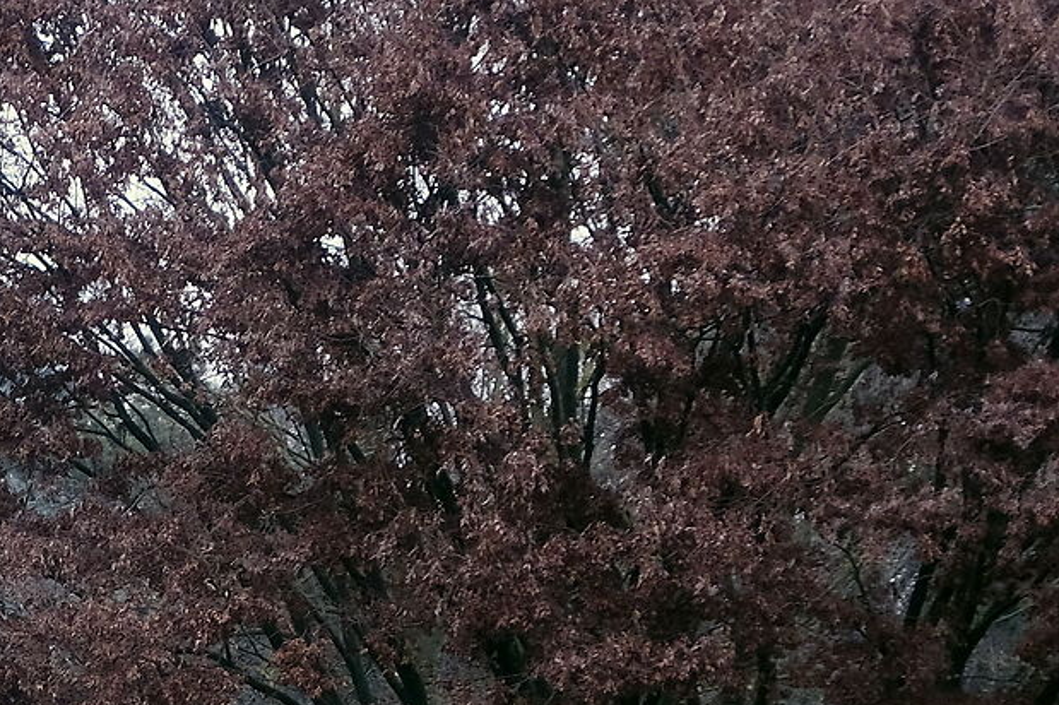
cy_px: 767
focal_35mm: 322
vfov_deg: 4.3
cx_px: -390
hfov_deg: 6.3
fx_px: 9467
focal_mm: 55
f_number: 7.1
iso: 500
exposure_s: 1/15
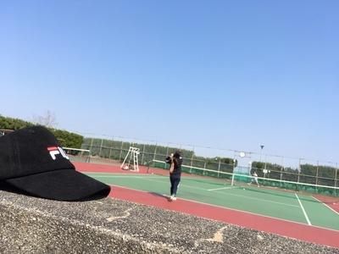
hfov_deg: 61.7
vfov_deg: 48.2
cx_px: 170
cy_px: 127
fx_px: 284
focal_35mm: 29
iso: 25
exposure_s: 1/974
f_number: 2.2
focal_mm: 4.15
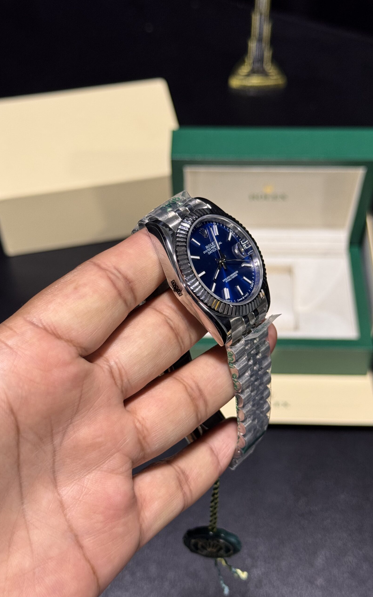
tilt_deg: -51.8
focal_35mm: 51
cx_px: 204
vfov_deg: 39.6
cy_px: 299
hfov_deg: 25.3
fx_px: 830
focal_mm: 6.76
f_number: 1.78
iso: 100
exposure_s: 1/50
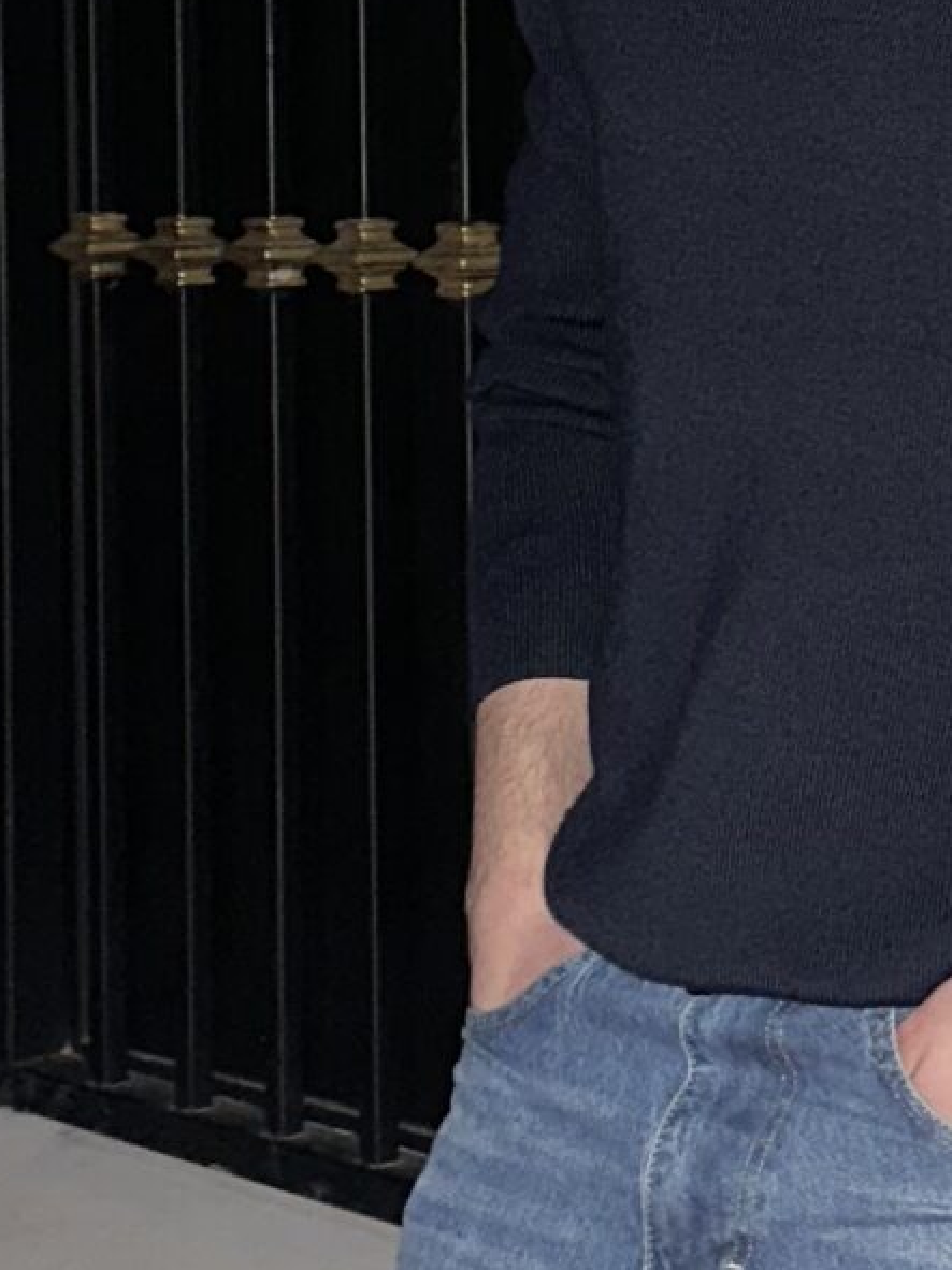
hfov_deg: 14.0
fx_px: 3815
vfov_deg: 18.6
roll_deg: +0.1
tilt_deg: -1.3
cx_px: 971
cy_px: 107
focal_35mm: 104
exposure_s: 1/4
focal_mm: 6.86
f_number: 1.78
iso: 125
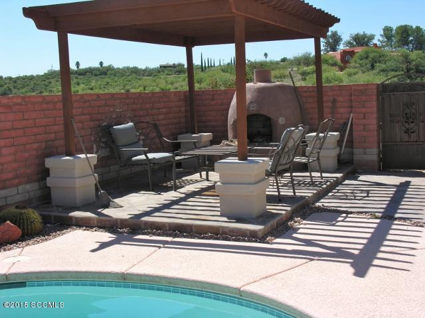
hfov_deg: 38.2
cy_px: 159
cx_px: 212
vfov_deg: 29.1
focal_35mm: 50
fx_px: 614
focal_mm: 12.7
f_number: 7
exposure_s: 1/207
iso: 50
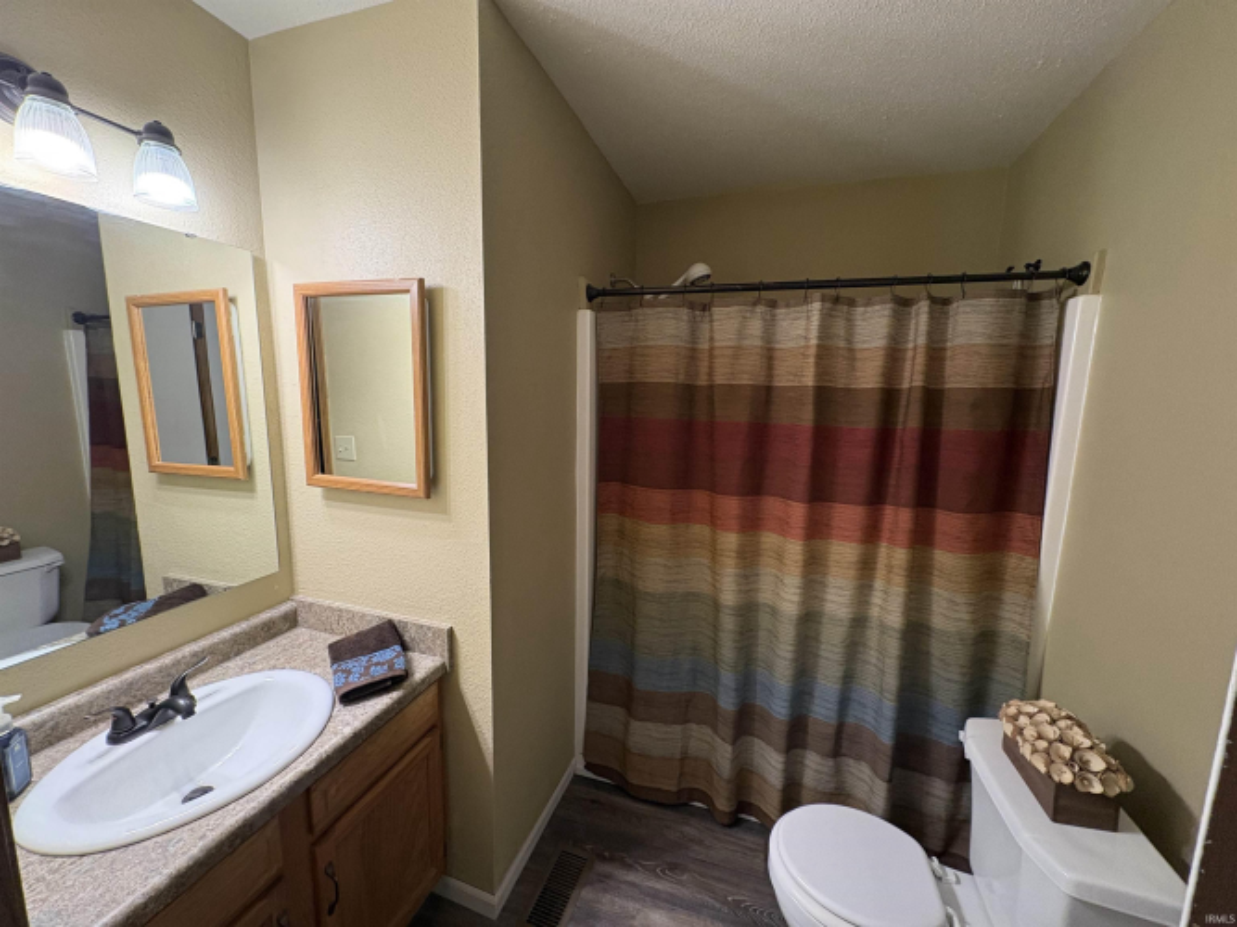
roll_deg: -1.0
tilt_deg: -8.2
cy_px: 464
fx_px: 500
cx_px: 618
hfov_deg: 102.1
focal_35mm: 14
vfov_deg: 85.7
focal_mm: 2.22
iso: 400
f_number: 2.2
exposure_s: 1/60
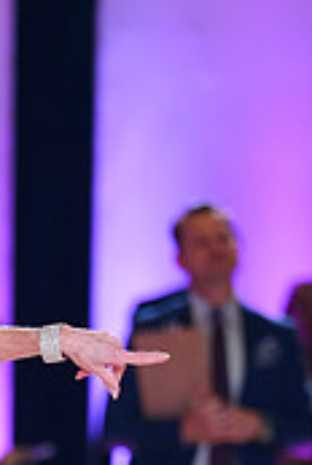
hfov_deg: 2.6
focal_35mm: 529
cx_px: -190
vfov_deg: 3.9
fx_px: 6849
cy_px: 624
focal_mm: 158
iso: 2000
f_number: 2.8
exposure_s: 1/400
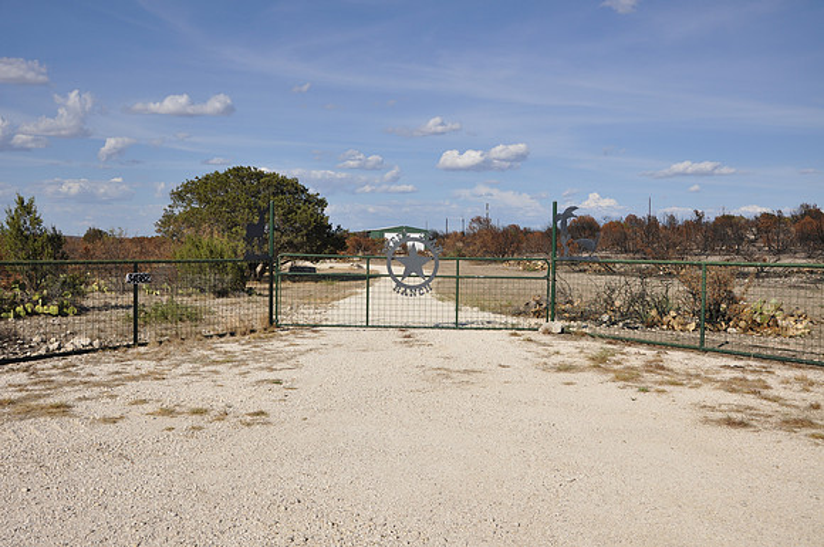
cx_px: 412
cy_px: 274
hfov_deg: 53.2
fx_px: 823
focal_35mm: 36
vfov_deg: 36.8
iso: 200
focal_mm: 24
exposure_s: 1/250
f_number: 8
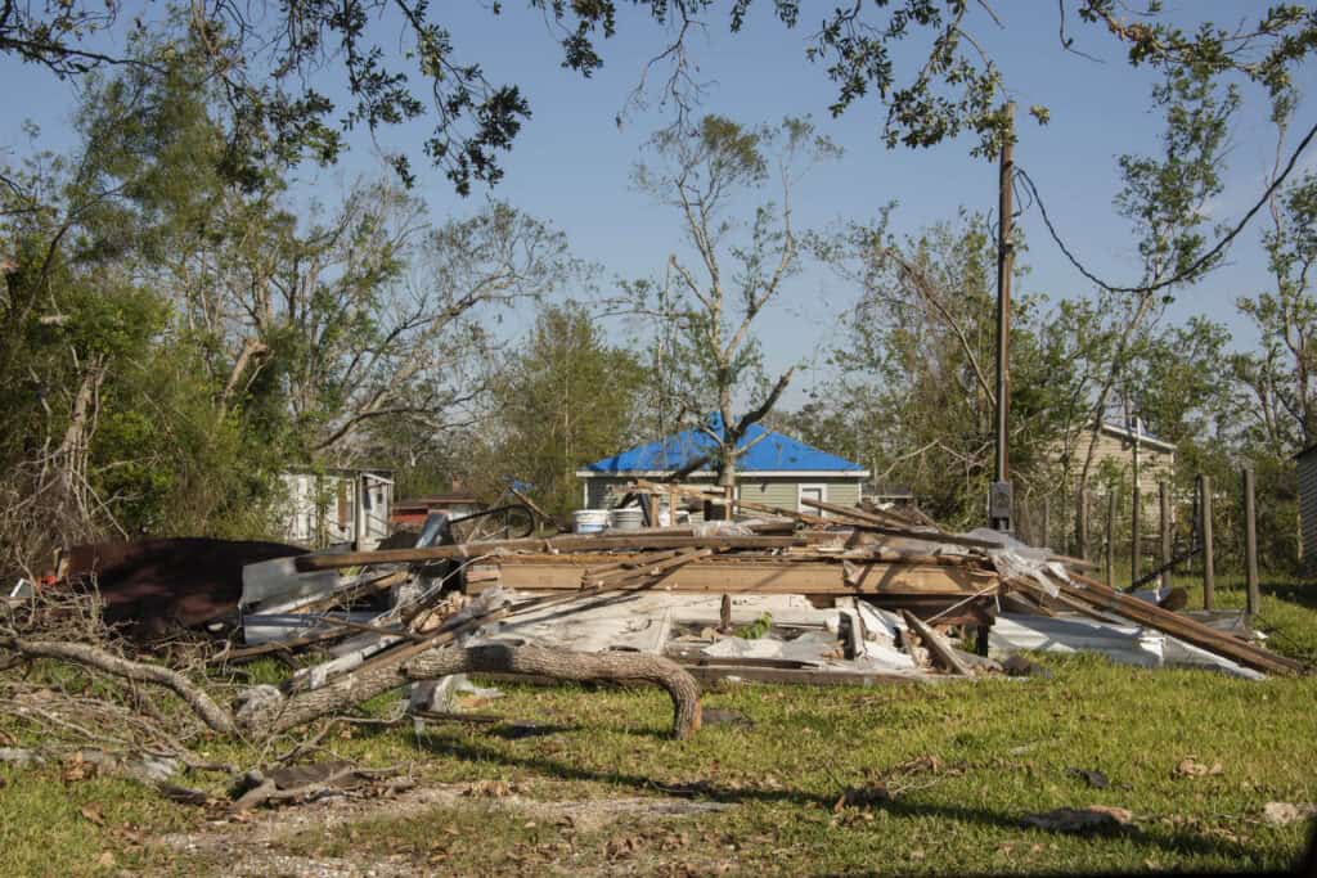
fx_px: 2122
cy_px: 439
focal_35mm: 58
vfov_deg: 23.4
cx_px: 658
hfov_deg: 34.5
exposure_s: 1/125
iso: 100
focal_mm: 58
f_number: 14
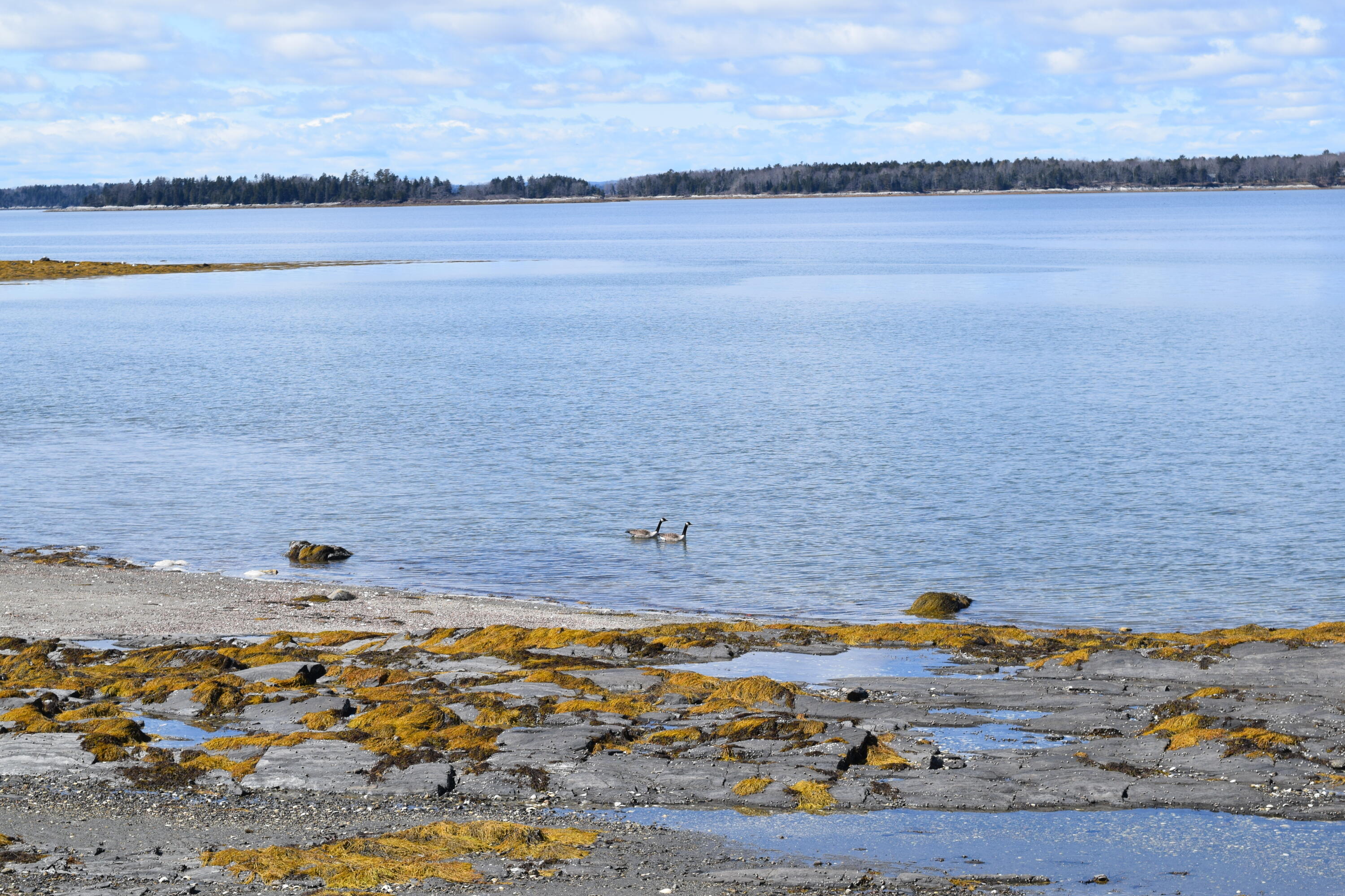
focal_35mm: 82
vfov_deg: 16.6
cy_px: 448
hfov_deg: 24.6
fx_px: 3082
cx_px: 672
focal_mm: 55
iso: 200
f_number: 10
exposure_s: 1/400
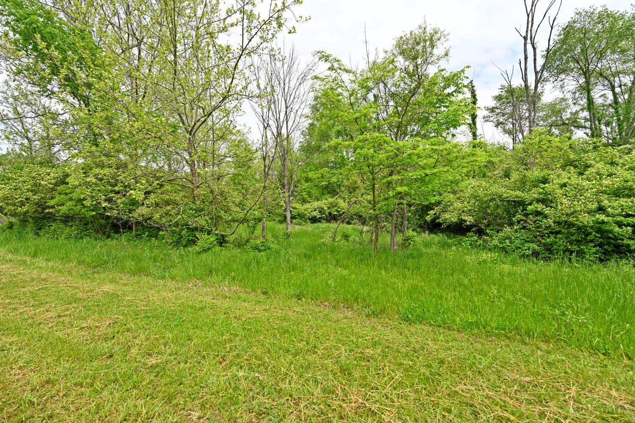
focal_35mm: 14
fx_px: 247
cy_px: 212
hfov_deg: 104.3
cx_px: 318
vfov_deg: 81.2
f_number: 7.1
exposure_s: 1/320
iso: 100
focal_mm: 14
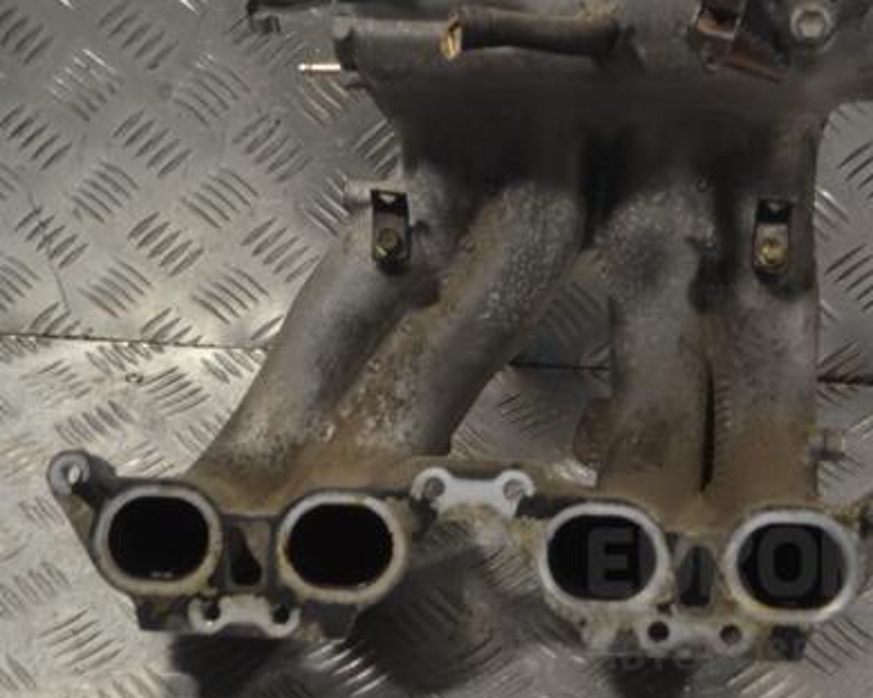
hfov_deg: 25.1
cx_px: 546
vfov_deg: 20.2
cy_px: 264
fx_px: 1956
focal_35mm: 76
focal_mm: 35
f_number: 5.6
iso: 400
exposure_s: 1/125
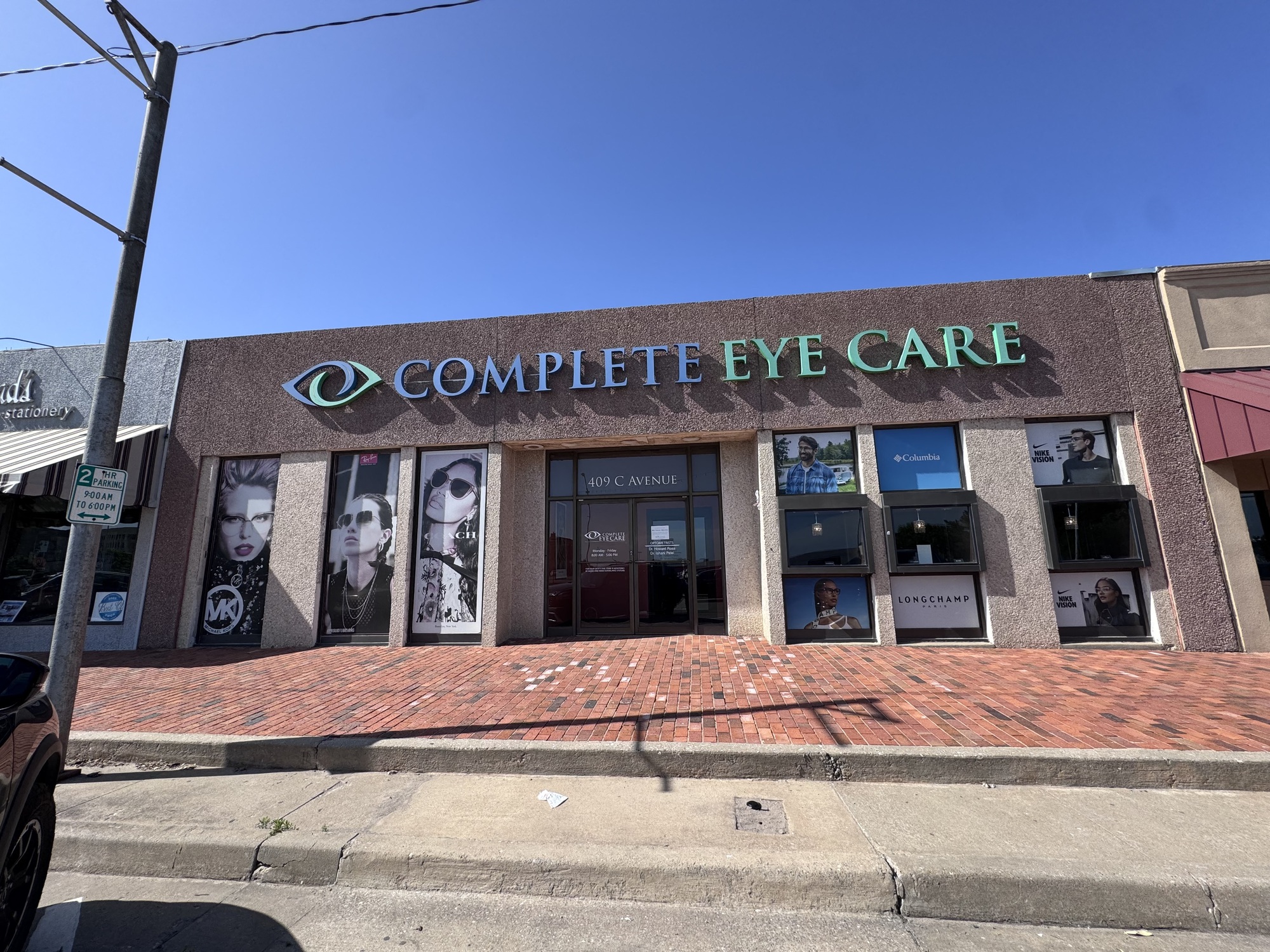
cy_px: 476
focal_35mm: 14
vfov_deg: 85.7
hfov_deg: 102.1
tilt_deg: +10.8
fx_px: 514
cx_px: 635
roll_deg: +1.2
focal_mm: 2.22
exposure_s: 1/1217
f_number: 2.2
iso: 50
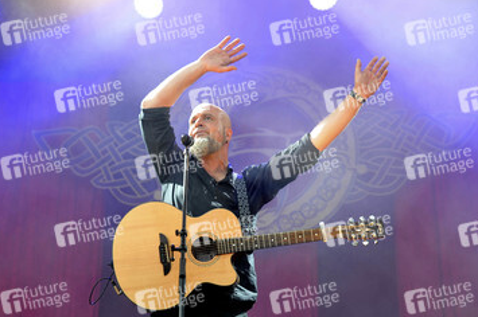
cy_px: 197
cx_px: 188
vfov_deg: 15.3
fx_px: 1181
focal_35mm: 89
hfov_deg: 22.8
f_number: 3.5
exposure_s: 1/250
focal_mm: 70
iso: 200
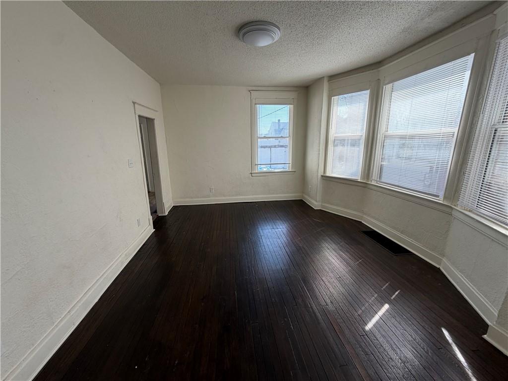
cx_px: 254
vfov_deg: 85.7
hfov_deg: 102.1
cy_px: 190
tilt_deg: -11.1
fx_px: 205
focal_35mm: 14
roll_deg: +2.5
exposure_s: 1/121
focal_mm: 2.22
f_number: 2.2
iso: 50
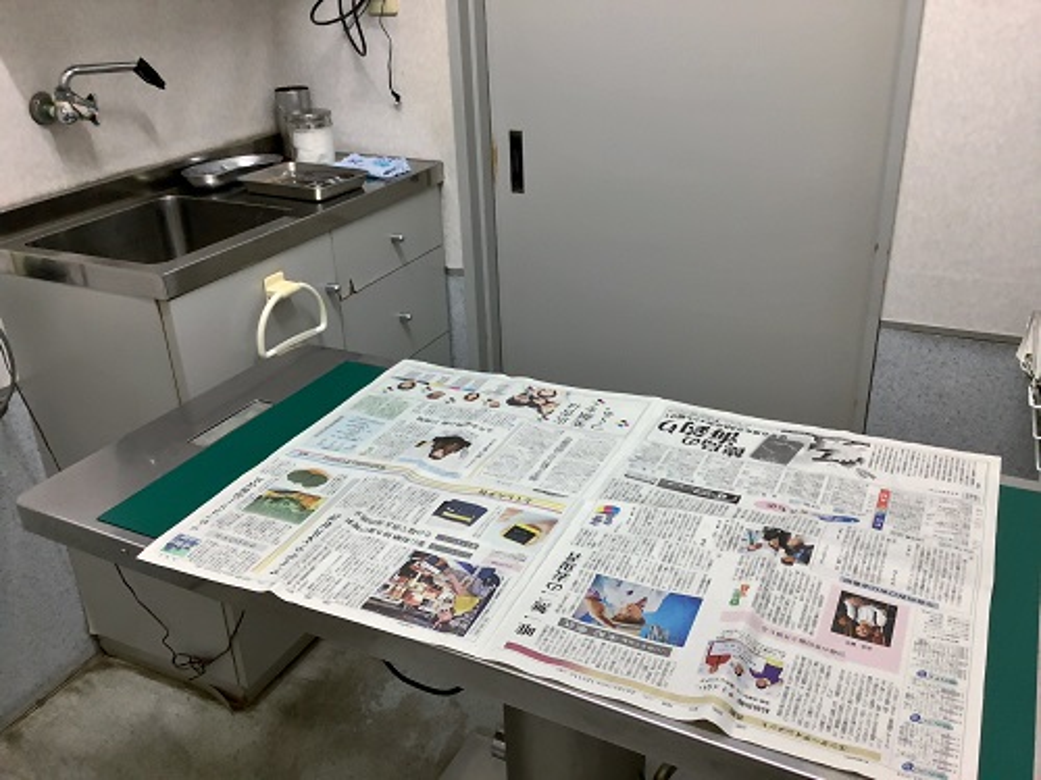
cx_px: 520
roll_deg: +1.3
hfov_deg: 58.4
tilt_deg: -26.4
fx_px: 932
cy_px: 390
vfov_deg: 45.4
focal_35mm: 31
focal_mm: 3.3
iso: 125
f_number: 2.4
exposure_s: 1/30
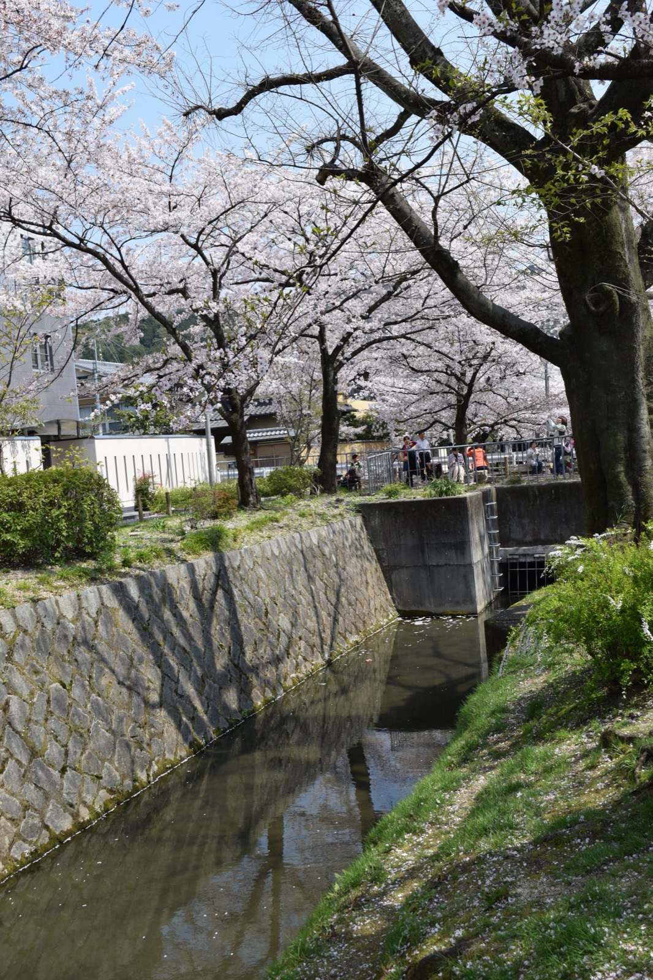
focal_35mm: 36
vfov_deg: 53.1
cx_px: 326
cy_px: 490
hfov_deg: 36.9
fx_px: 980
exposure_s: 1/320
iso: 200
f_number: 9
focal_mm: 24
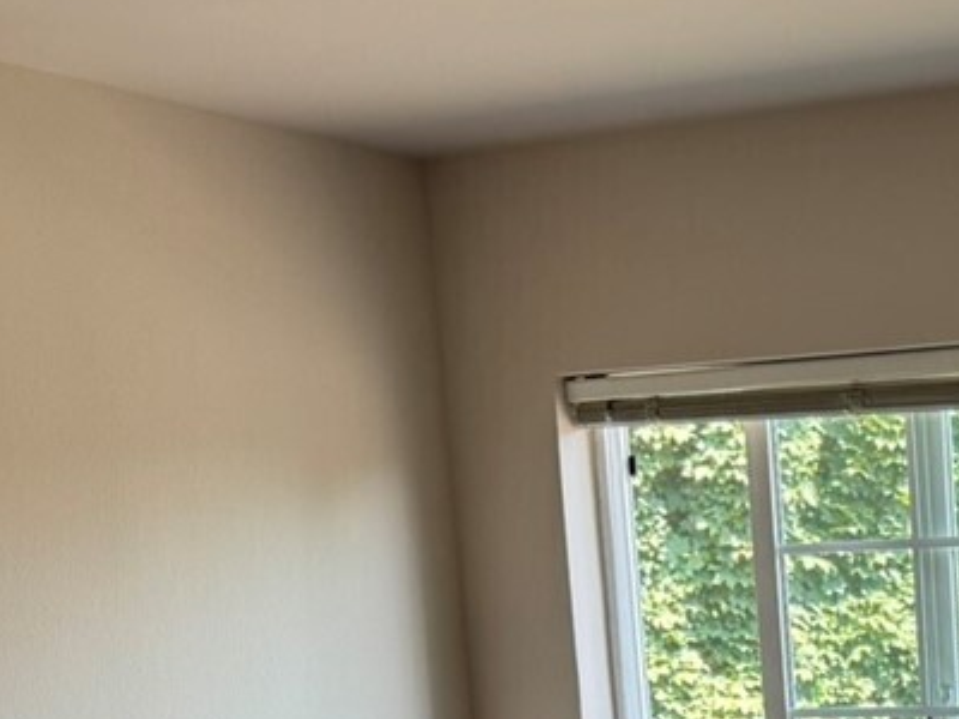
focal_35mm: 96
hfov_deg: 18.8
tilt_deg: -12.7
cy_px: 1309
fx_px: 2660
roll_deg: +1.3
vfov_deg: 13.7
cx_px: 1280
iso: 100
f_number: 1.78
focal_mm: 6.76
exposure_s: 1/120
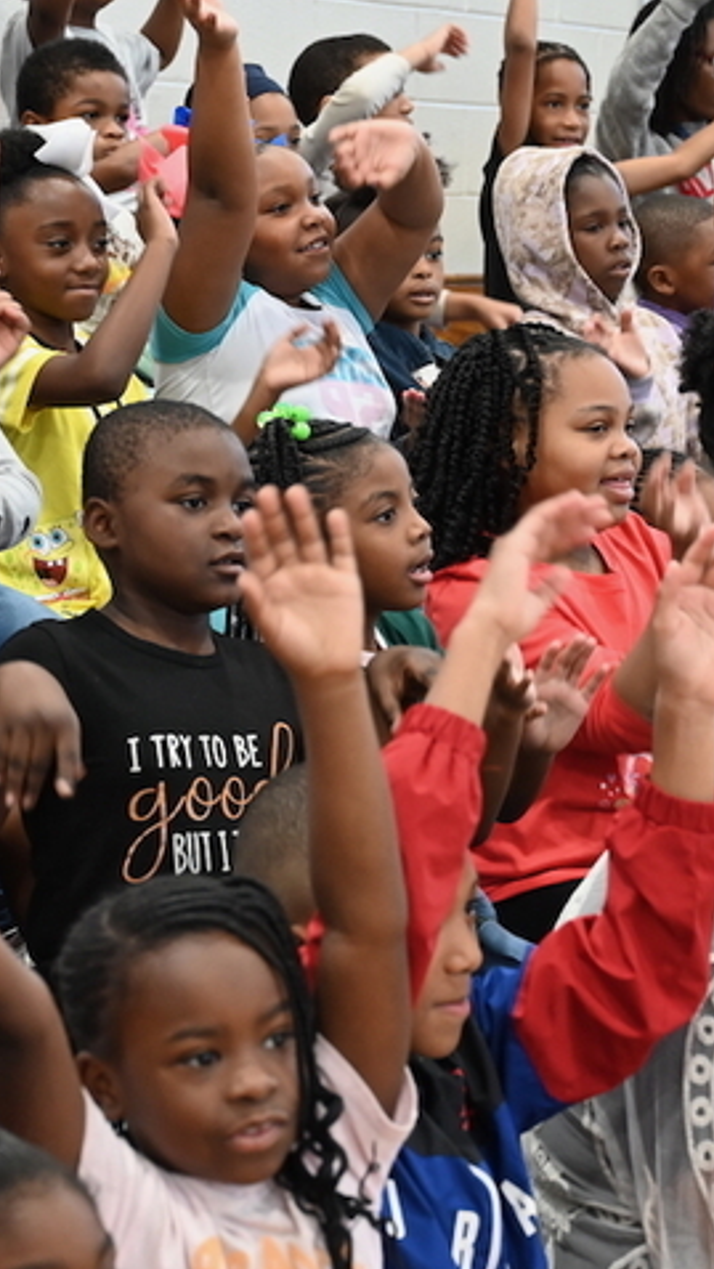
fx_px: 3398
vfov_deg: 21.1
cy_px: 483
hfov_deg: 12.0
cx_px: 175
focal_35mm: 101
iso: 1250
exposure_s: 1/125
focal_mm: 45
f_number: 4
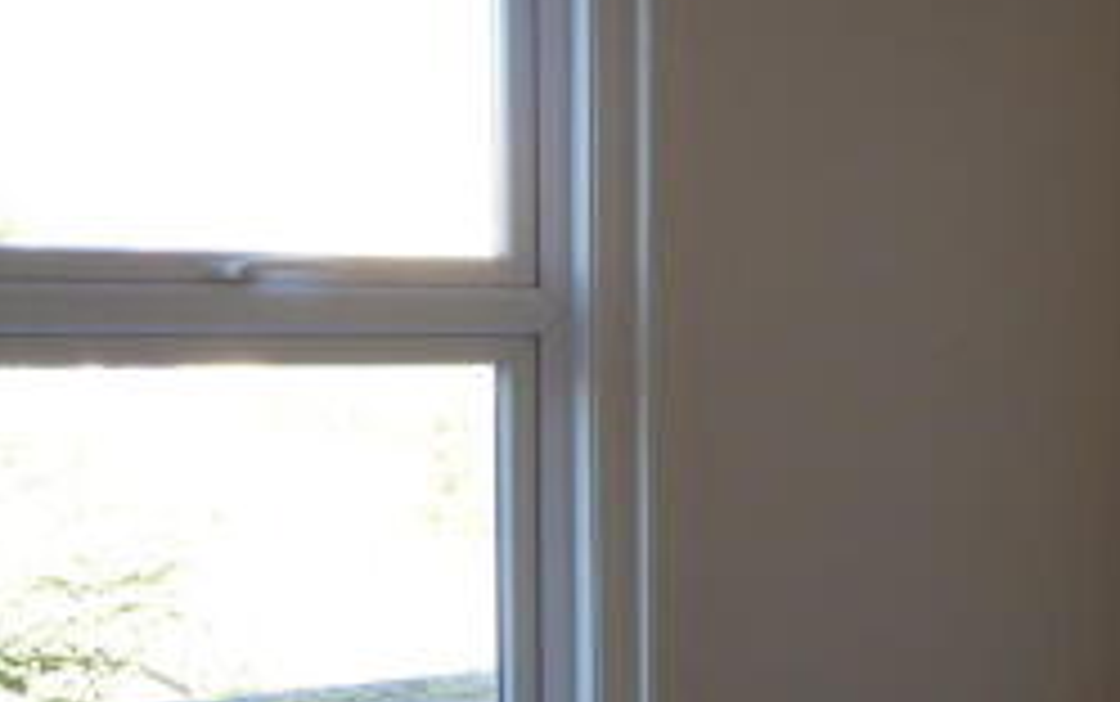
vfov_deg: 18.0
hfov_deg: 27.5
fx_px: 2199
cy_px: 515
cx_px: 1019
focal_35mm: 72
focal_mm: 5
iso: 200
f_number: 3.5
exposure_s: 1/60
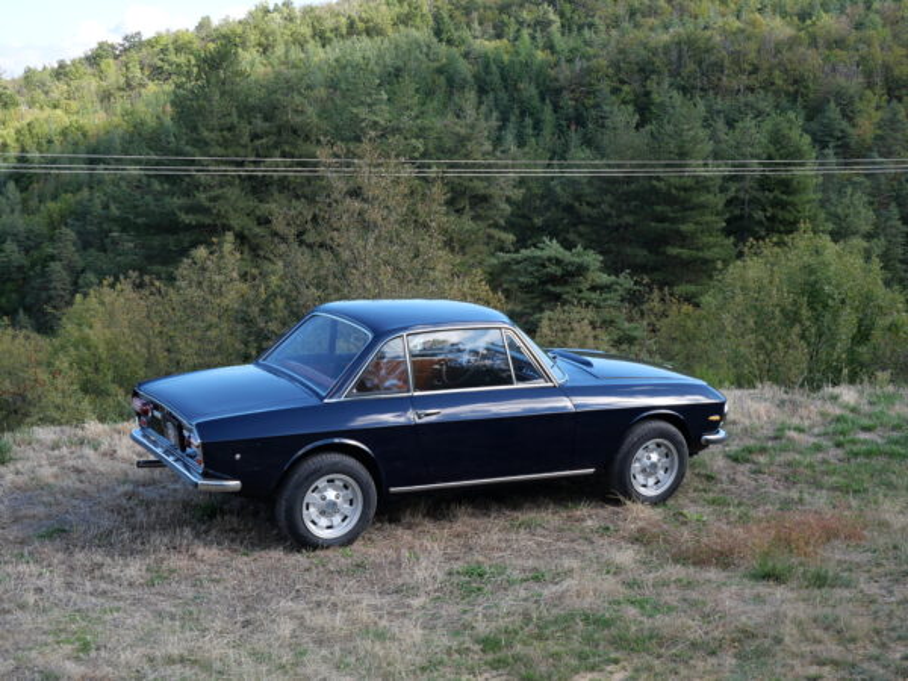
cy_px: 340
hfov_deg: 35.5
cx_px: 454
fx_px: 1416
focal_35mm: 54
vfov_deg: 27.0
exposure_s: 1/200
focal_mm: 27
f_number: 6.3
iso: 200
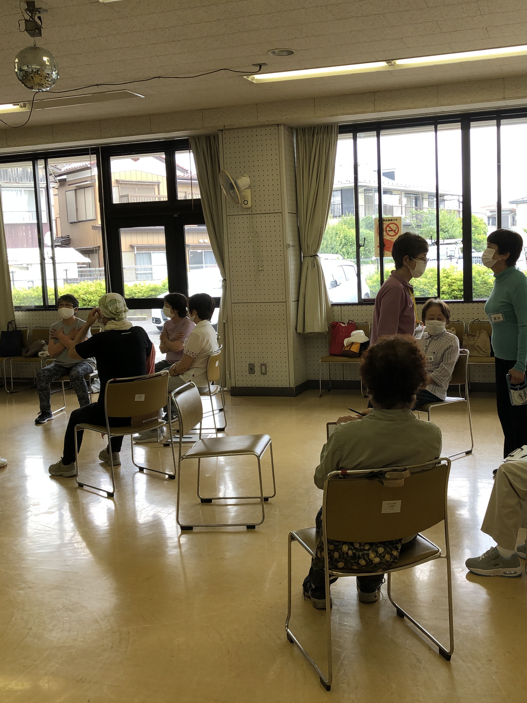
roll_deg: +1.7
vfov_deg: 49.0
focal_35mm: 38
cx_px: 324
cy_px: 346
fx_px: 771
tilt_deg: -7.1
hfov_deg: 37.5
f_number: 1.8
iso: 20
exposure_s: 1/140
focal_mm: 3.99
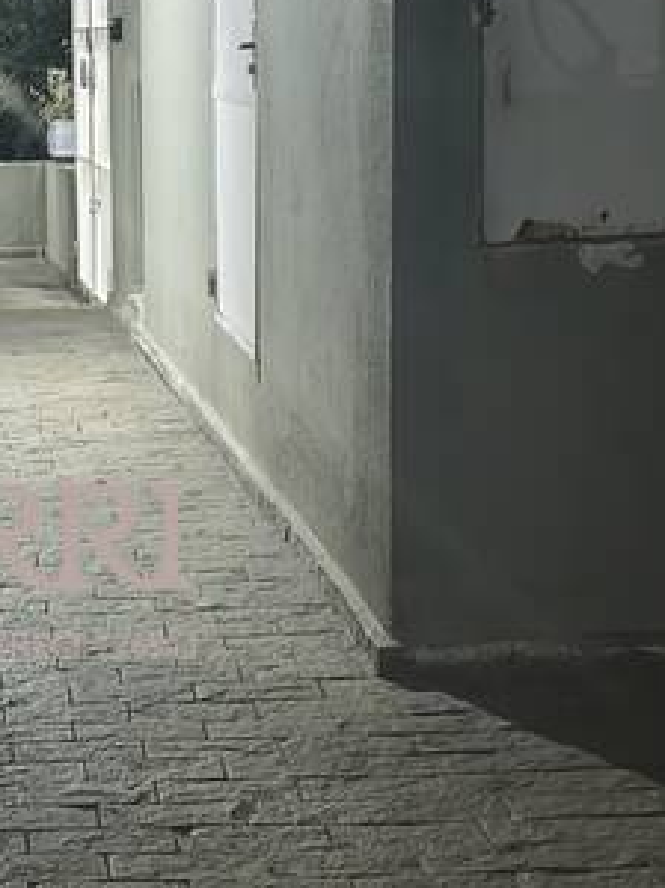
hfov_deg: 15.0
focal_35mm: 94
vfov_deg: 20.8
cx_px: -187
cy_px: 561
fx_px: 2409
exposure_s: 1/30
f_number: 1.8
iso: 1378
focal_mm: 4.81
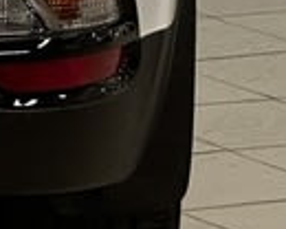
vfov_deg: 3.0
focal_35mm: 519
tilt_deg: -6.1
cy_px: -307
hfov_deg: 3.6
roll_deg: -0.6
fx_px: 4393
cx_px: -546
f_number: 2.8
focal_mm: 9
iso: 200
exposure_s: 1/77
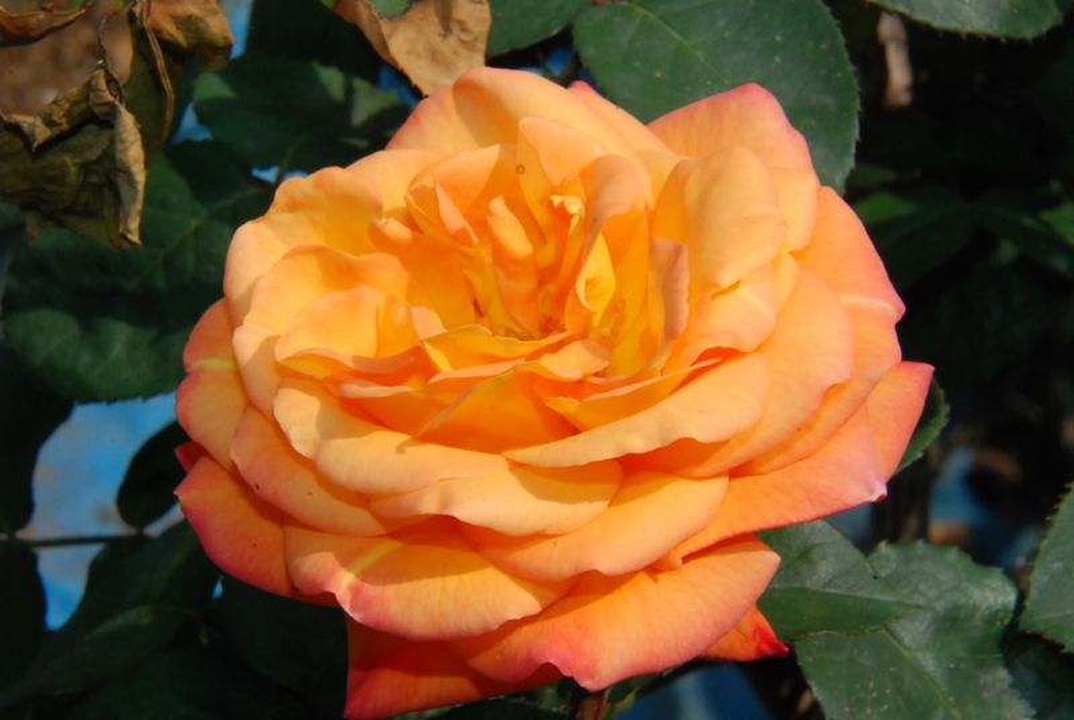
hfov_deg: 8.8
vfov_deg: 5.9
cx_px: 537
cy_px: 360
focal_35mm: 232
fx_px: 6946
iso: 800
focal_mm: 155
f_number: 32
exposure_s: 1/200
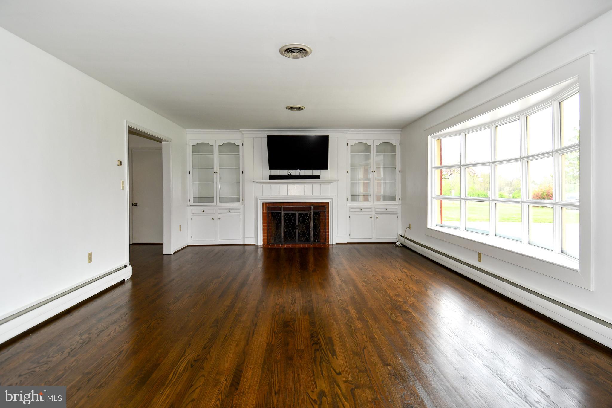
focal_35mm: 18
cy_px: 204
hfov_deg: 90.0
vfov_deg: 67.4
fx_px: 306
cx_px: 306
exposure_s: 1/100
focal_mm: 12
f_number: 5
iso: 200
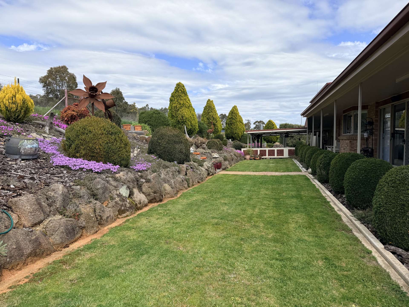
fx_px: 284
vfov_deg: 56.8
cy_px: 154
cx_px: 204
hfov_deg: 71.6
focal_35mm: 24
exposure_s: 1/4975
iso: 80
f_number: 1.78
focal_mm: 6.76
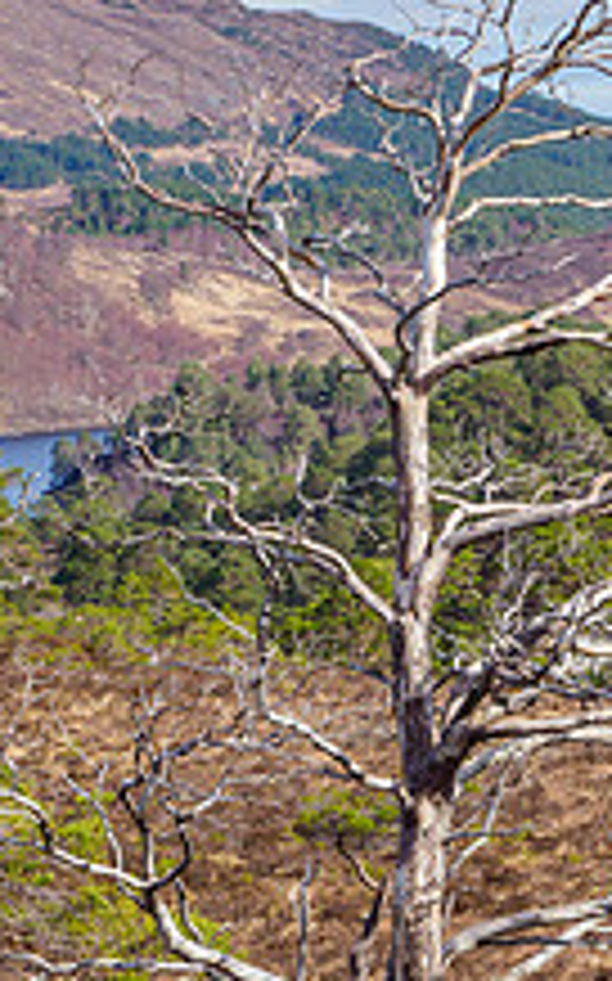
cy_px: 747
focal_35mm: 241
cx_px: 560
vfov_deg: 8.7
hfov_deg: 5.4
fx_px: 6440
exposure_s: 1/320
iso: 200
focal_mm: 55
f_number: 7.1
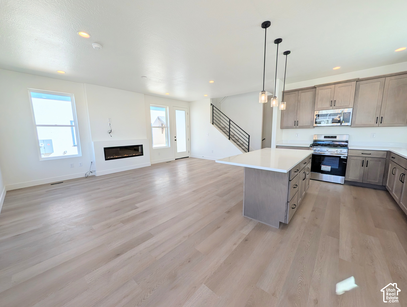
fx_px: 141
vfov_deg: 94.6
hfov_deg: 110.5
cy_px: 154
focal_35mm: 12
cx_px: 204
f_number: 1.7
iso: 44
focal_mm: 2.02
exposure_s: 1/1104
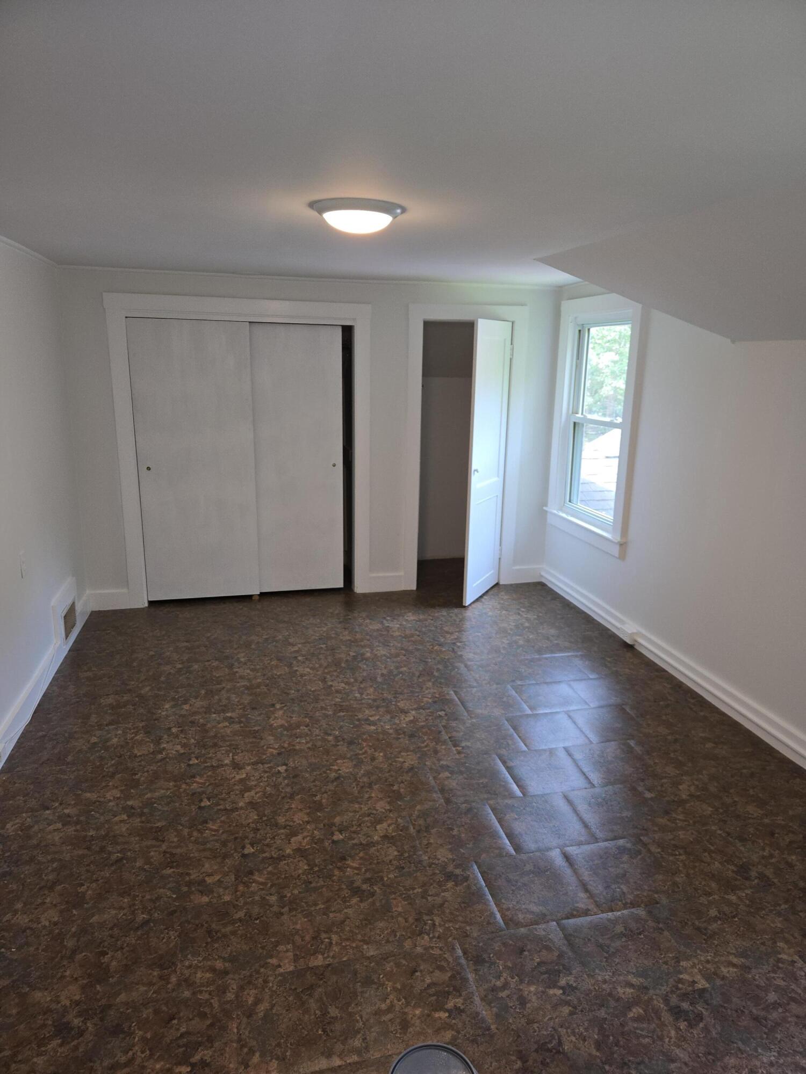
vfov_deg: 73.9
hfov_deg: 58.9
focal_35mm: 23
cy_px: 537
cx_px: 403
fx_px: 714
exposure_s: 1/60
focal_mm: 5.4
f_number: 1.8
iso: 64
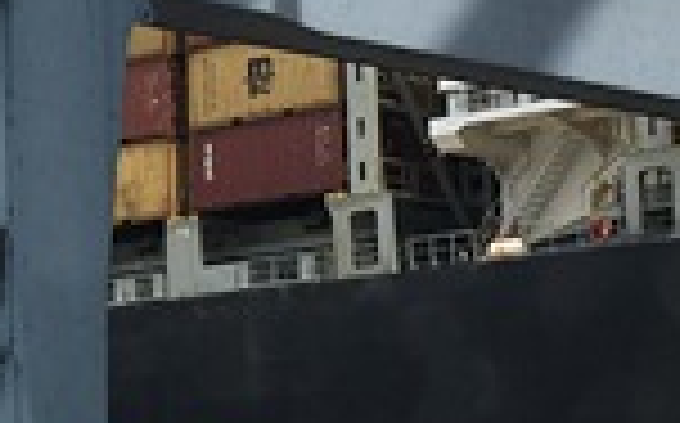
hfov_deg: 12.2
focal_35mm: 163
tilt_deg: +10.4
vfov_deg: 8.0
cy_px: 158
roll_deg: -1.1
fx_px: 3017
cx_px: -374
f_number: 2.2
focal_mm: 4.15
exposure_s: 1/2079
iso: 25
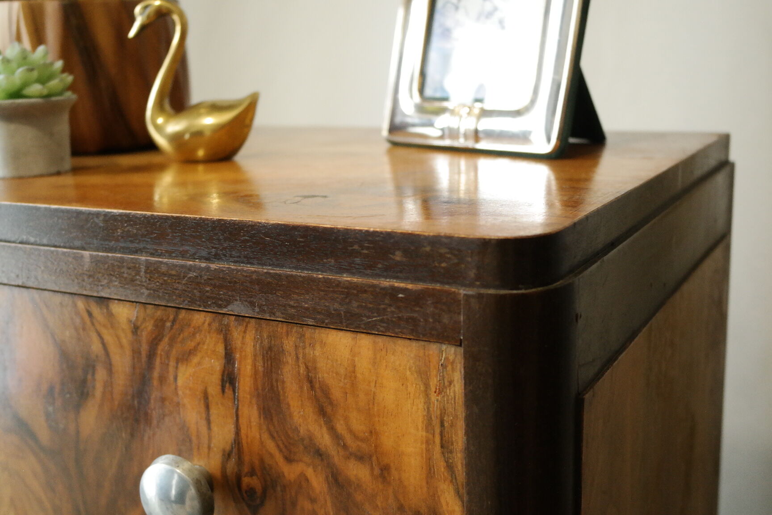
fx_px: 986
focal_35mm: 46
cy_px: 258
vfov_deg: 29.2
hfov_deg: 42.7
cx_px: 386
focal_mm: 30
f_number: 5.6
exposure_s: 1/30
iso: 1600
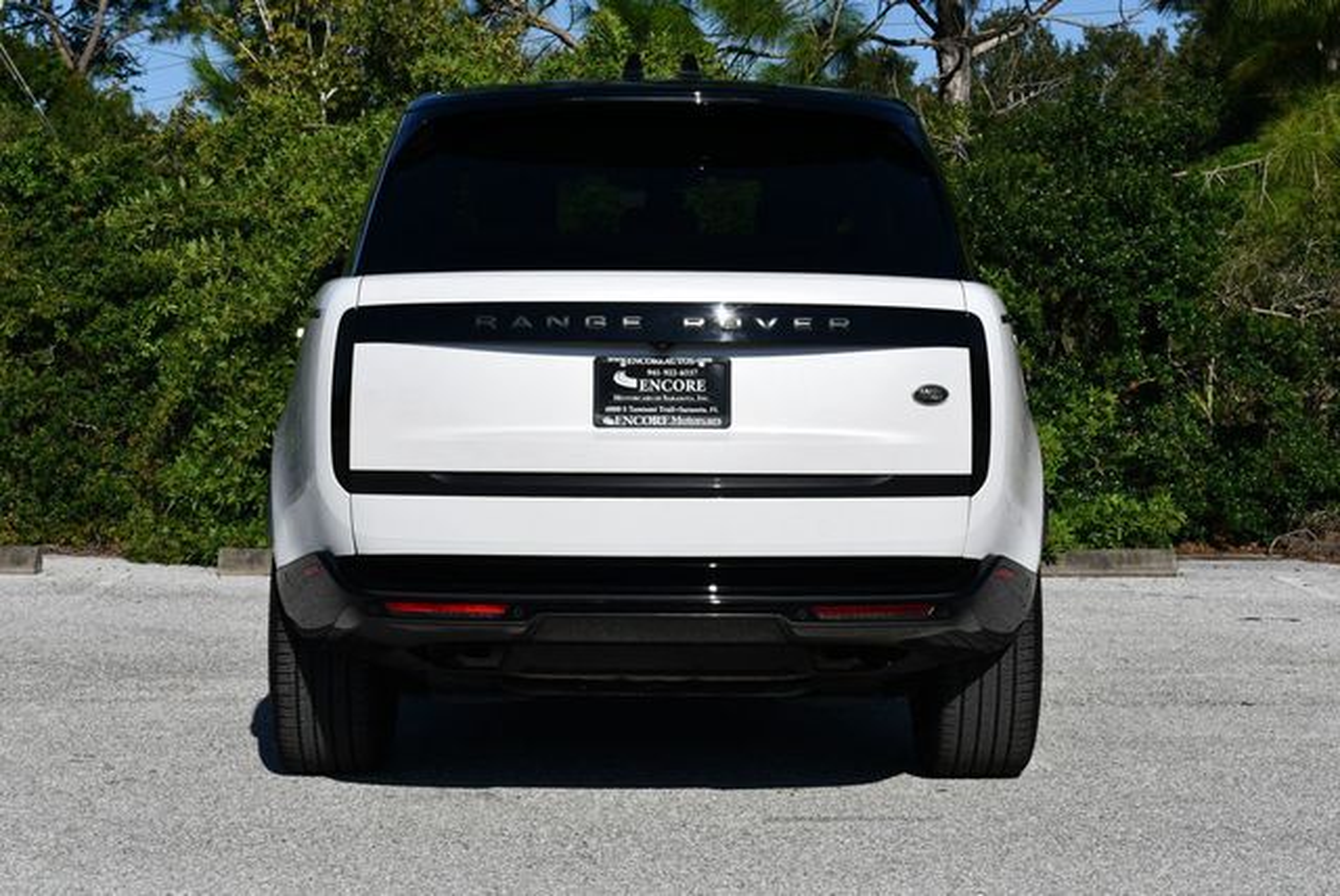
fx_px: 2831
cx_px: 670
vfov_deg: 18.0
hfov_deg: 26.6
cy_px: 448
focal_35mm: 76
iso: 100
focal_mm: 38
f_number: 10
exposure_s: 1/400
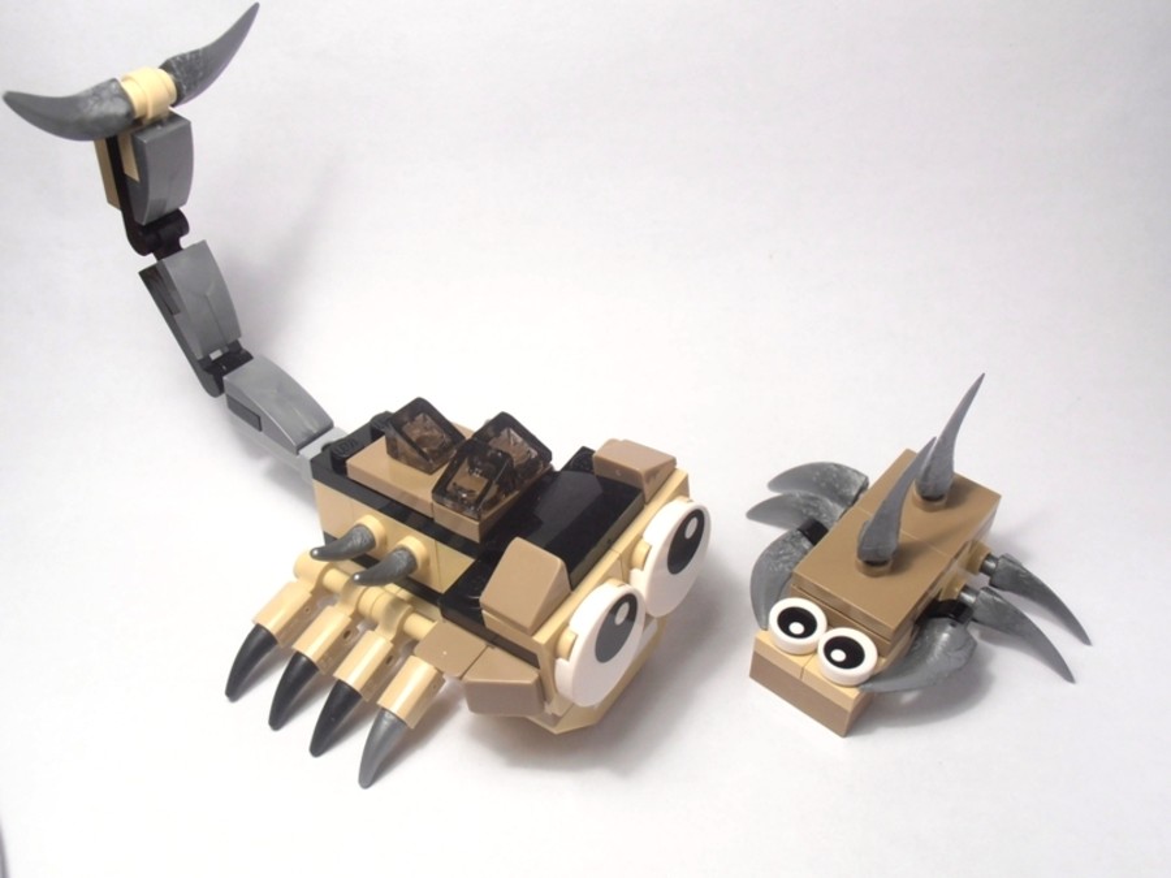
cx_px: 586
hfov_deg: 50.1
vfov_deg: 38.7
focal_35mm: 37
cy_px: 439
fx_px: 1252
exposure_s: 1/60
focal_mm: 6.61
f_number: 3.9
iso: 80
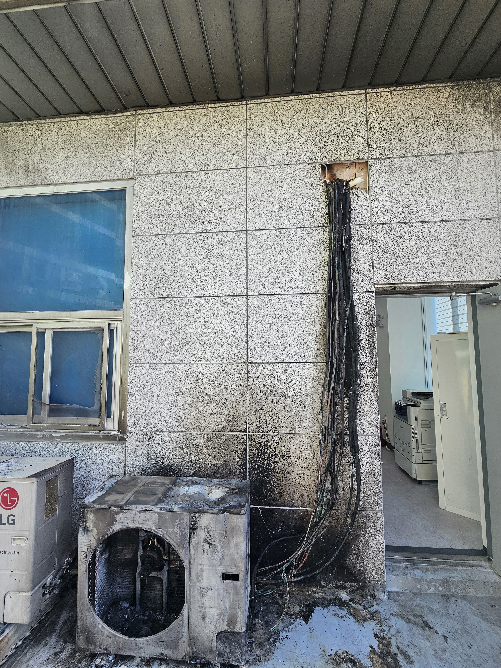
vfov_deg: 106.2
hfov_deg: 89.9
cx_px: 250
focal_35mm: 13
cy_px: 334
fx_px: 251
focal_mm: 2.2
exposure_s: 1/462
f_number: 2.2
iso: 50
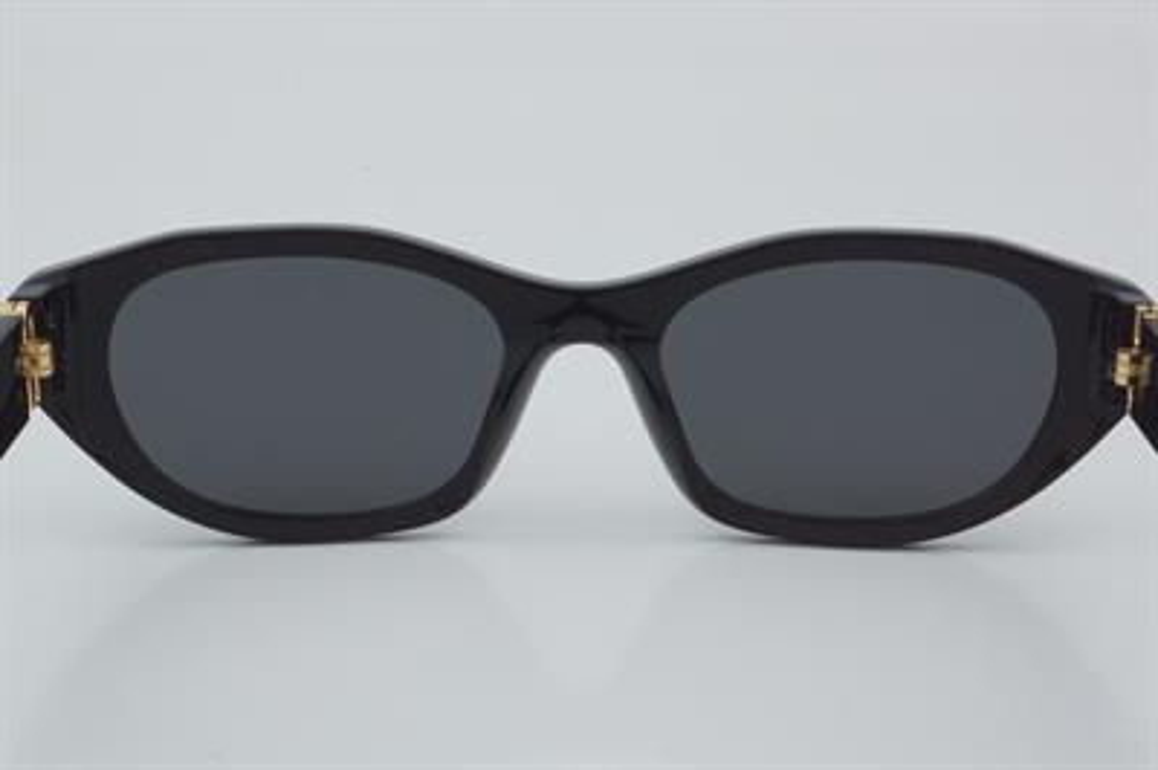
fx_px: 2652
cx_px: 579
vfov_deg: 16.5
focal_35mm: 82
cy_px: 385
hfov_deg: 24.6
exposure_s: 1/4
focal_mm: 55
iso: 100
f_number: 32
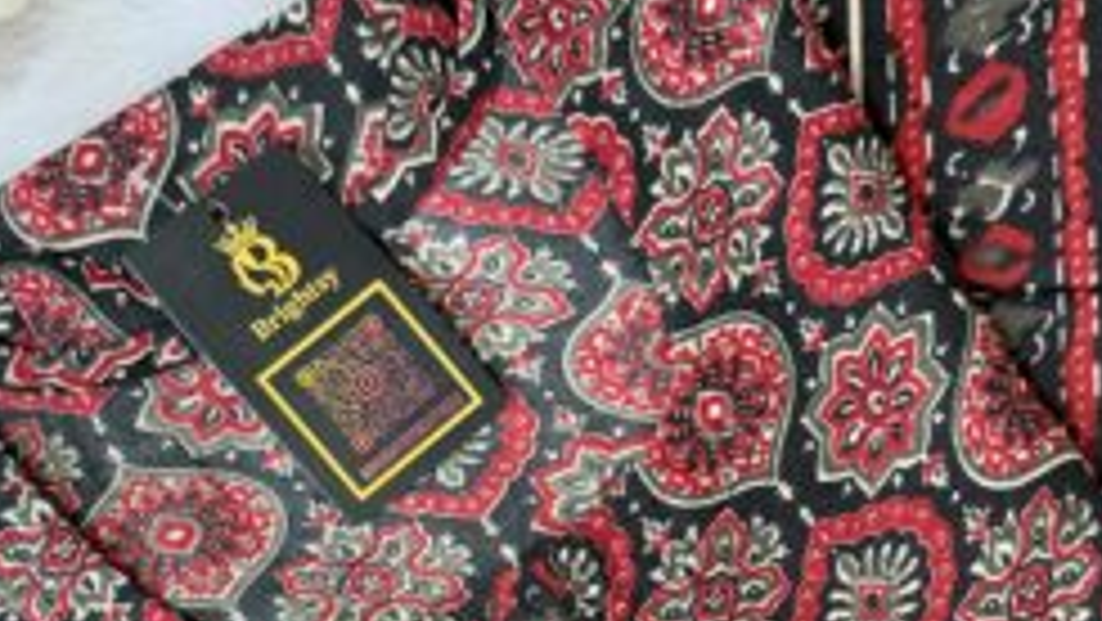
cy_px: 765
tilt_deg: -86.3
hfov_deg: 32.6
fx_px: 1871
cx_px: 702
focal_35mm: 64
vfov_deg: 17.8
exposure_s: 1/50
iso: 250
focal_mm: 6.76
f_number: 1.78
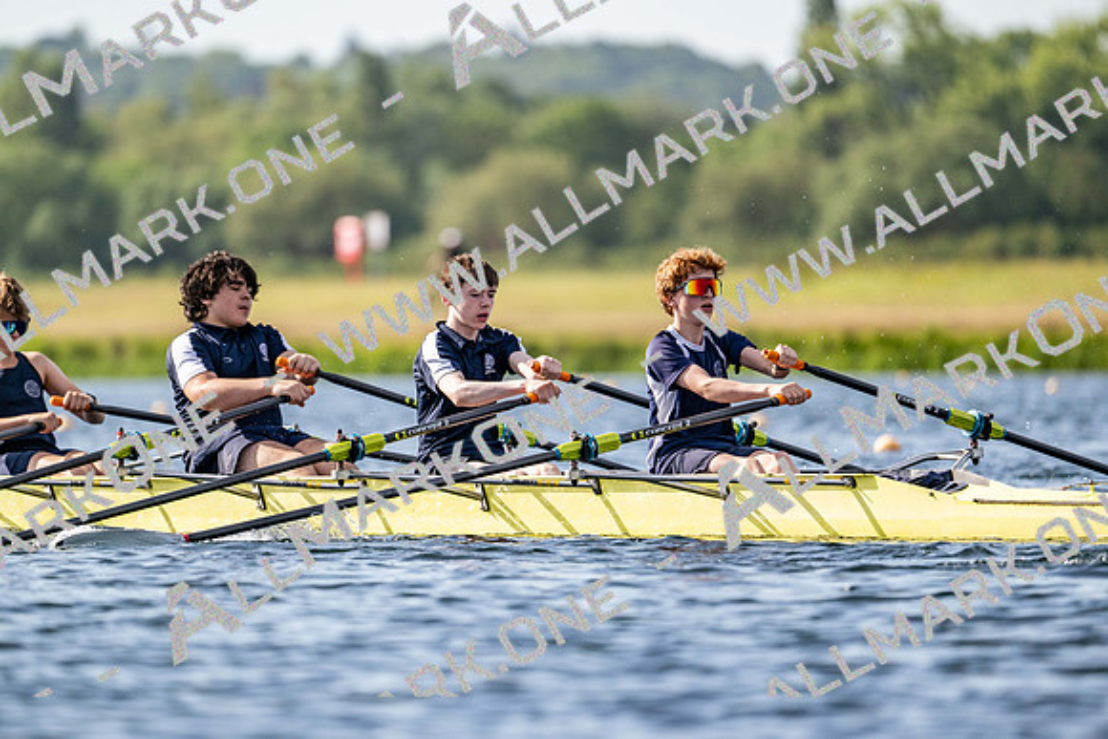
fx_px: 12313
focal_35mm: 400
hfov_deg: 5.2
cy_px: 370
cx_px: 554
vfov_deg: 3.4
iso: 400
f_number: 4.5
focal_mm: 400
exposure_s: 1/2500
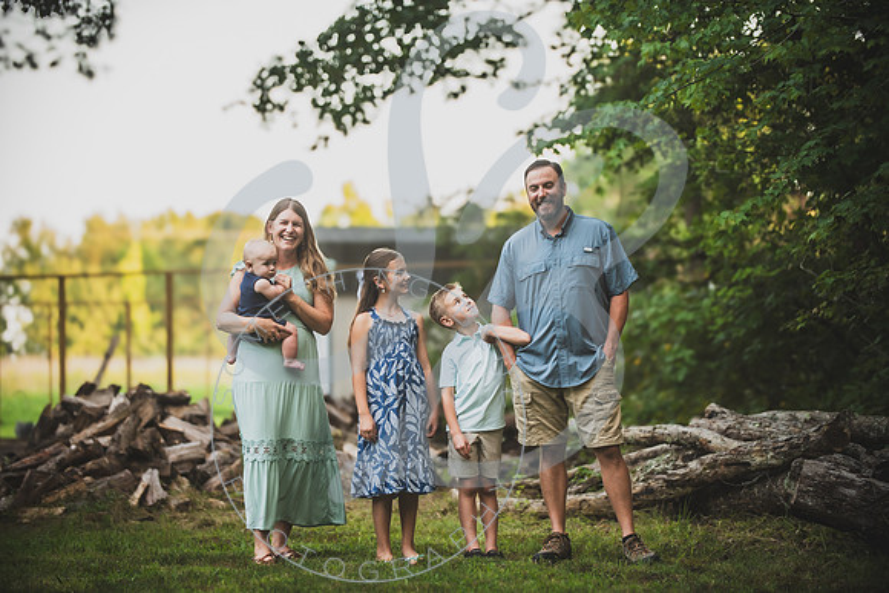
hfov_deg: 17.0
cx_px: 445
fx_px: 2968
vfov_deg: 11.4
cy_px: 297
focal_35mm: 120
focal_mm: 120
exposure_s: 1/250
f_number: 2.8
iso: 500
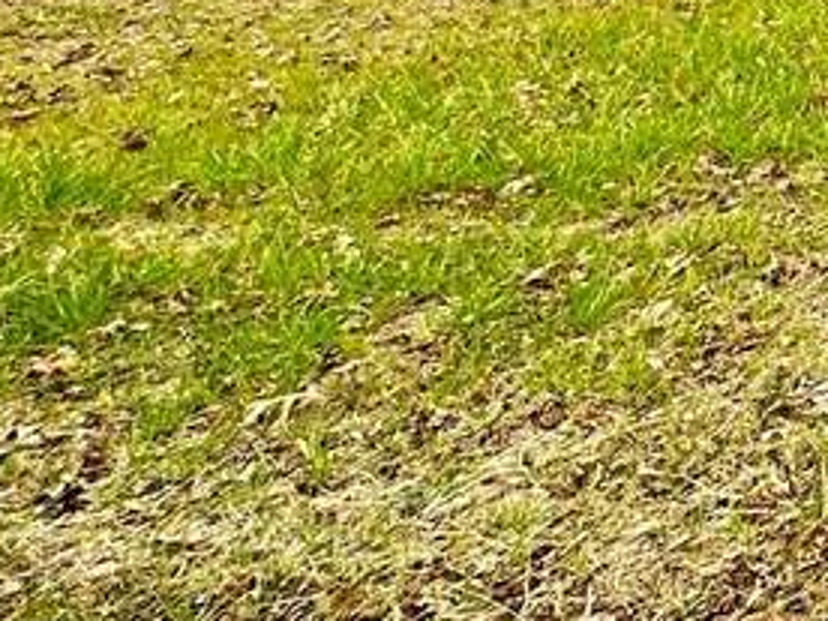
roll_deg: -1.9
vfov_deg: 19.9
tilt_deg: -9.9
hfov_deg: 16.3
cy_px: -282
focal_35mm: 65
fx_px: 1555
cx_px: 1884
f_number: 2.2
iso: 40
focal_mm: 2.22
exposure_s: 1/129
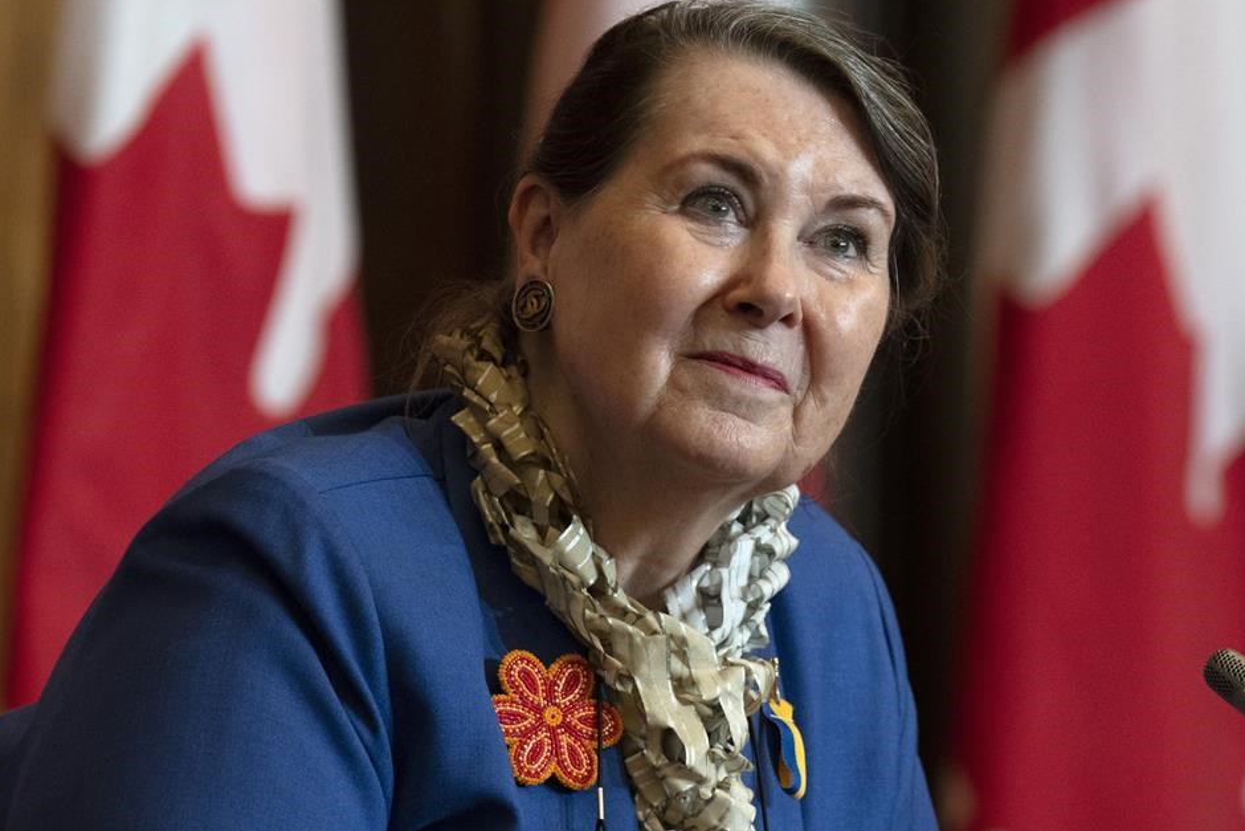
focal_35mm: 364
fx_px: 12589
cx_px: 666
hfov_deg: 5.7
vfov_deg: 3.8
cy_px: 381
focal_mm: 223
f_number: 5.6
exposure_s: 1/160
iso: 3200
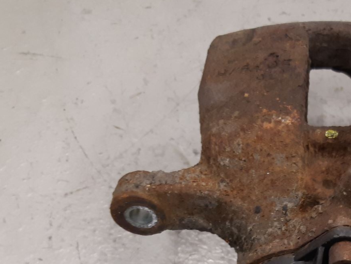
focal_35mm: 61
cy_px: 279
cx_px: 307
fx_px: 619
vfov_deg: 22.8
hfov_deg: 30.5
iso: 160
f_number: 1.7
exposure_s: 1/50
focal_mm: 3.93
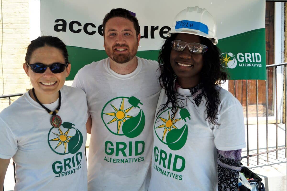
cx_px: 144
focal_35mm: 30
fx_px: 239
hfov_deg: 62.0
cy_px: 96
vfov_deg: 43.6
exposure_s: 1/200
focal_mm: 20
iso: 100
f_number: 4
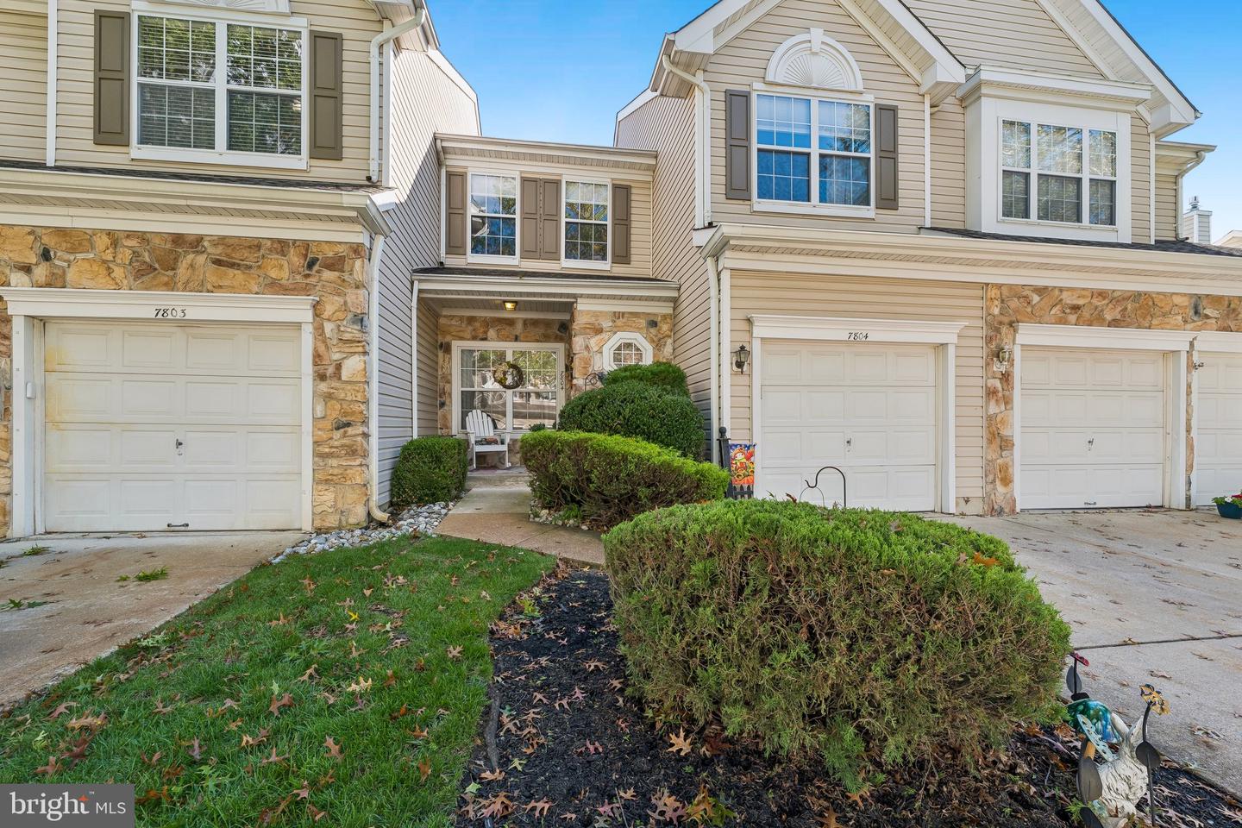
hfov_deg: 104.3
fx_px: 483
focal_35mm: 14
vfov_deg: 81.2
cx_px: 621
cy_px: 414
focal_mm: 14
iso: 250
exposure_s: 1/60
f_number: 9
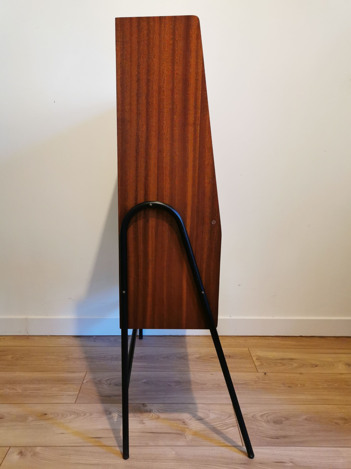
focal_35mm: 27
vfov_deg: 65.3
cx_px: 176
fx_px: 365
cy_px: 234
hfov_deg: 51.4
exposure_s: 1/50
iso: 320
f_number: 1.8
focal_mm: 5.58
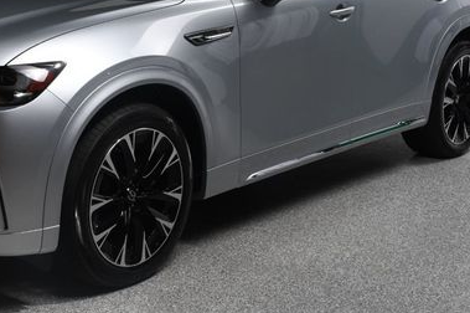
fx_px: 991
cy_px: 73
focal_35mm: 76
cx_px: 133
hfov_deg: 26.4
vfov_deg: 17.8
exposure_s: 1/160
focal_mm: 30
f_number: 13
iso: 100
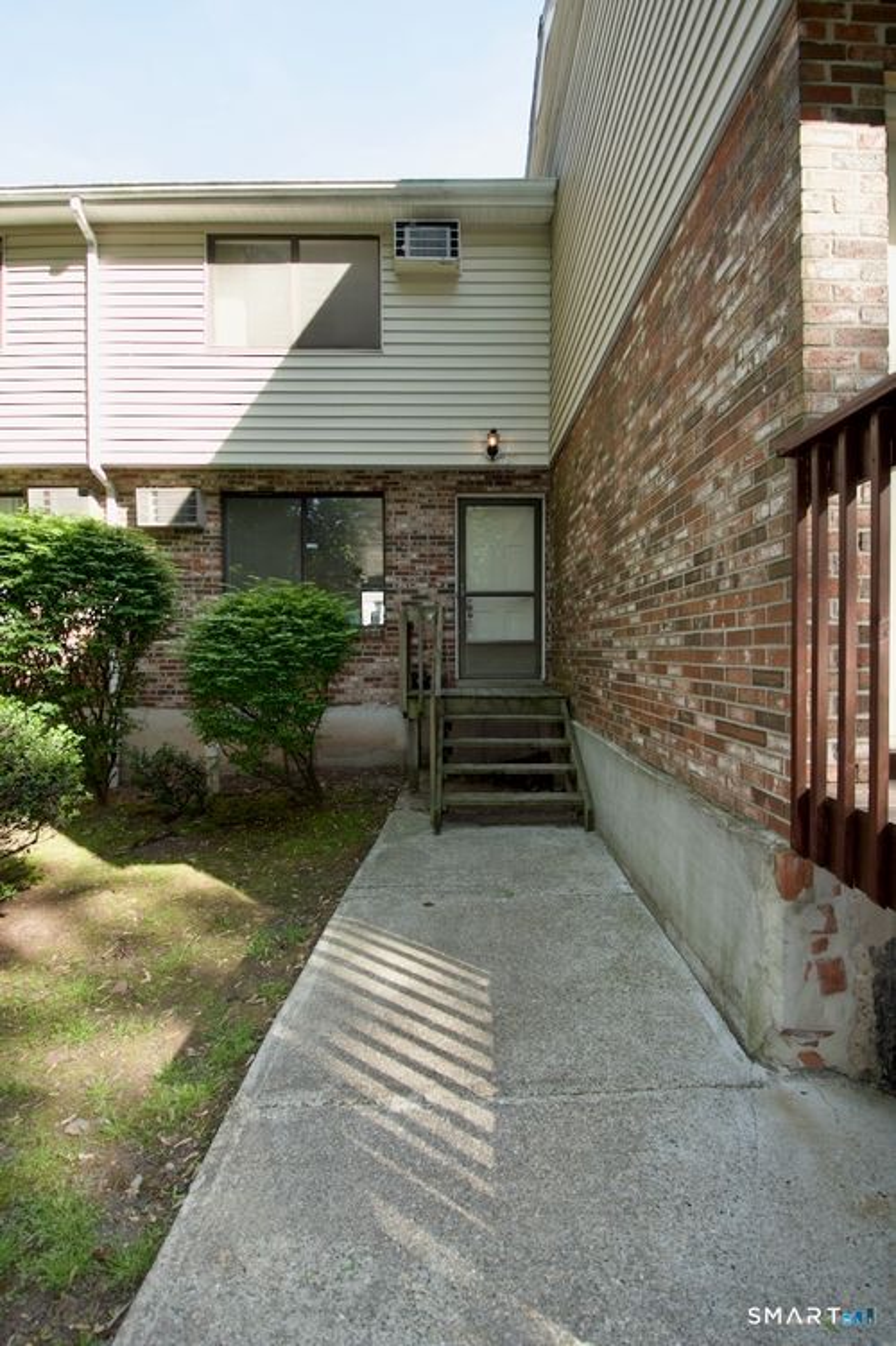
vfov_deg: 100.4
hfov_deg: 77.3
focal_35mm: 15
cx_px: 448
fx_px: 560
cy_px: 673
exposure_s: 1/100
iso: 100
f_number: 4.5
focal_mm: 10
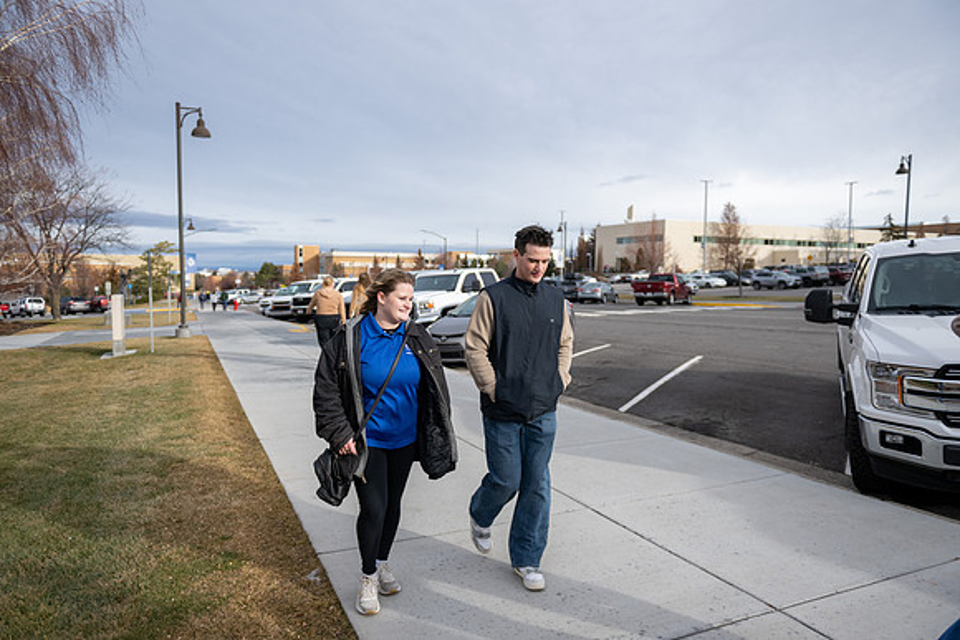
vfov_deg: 53.2
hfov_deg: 73.7
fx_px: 640
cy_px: 320
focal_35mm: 24
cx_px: 480
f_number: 3.2
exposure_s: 1/3200
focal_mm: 24
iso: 250
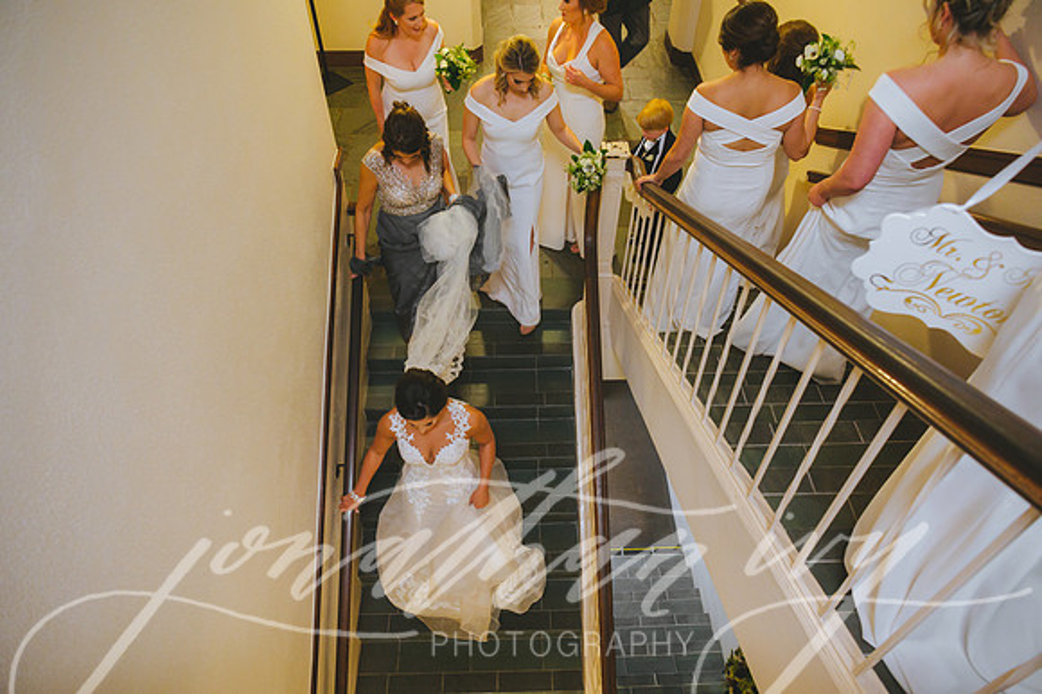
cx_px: 521
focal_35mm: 24
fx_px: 694
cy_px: 347
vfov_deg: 53.1
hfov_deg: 73.8
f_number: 3.5
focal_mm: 24
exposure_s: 1/60
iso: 2500
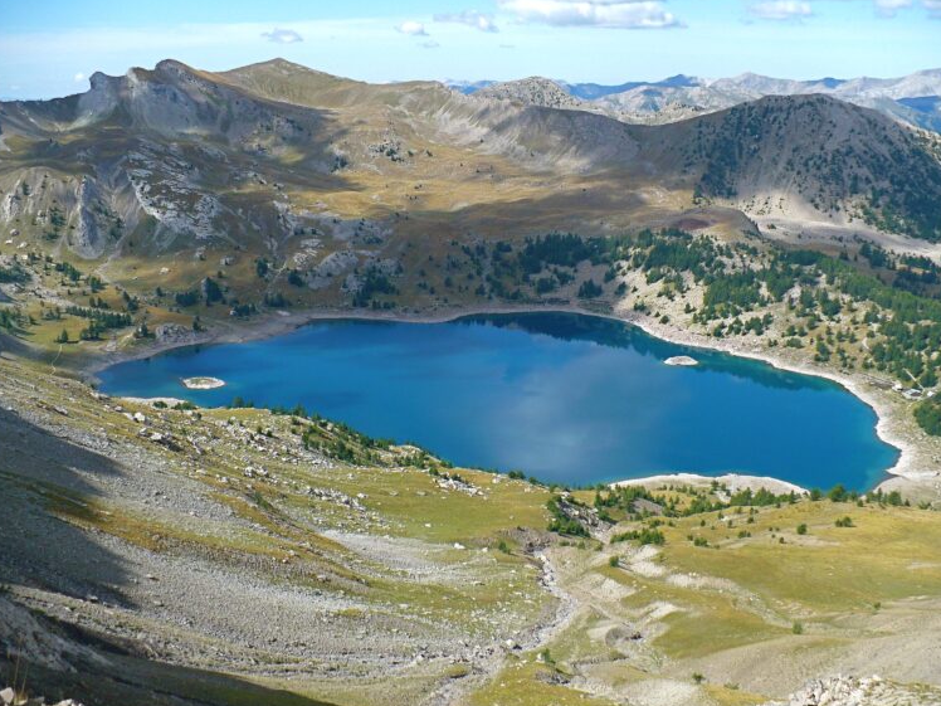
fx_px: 1033
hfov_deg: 49.0
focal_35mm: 38
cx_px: 469
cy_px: 356
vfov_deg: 37.7
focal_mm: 6.1
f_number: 2.8
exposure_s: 1/1000
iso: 100
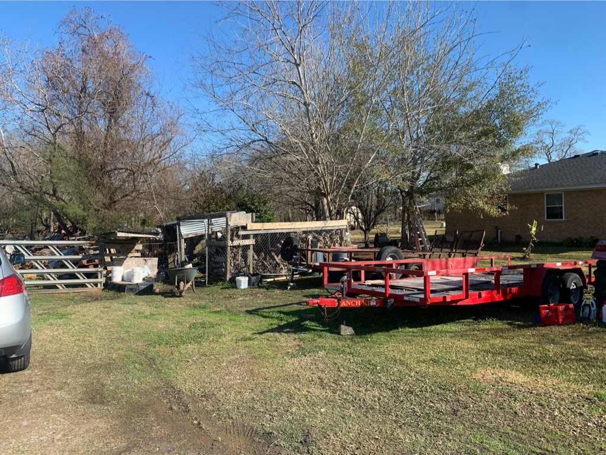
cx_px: 303
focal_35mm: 26
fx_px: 455
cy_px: 228
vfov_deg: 53.1
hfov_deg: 67.3
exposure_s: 1/1299
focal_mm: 4.25
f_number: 1.8
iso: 25
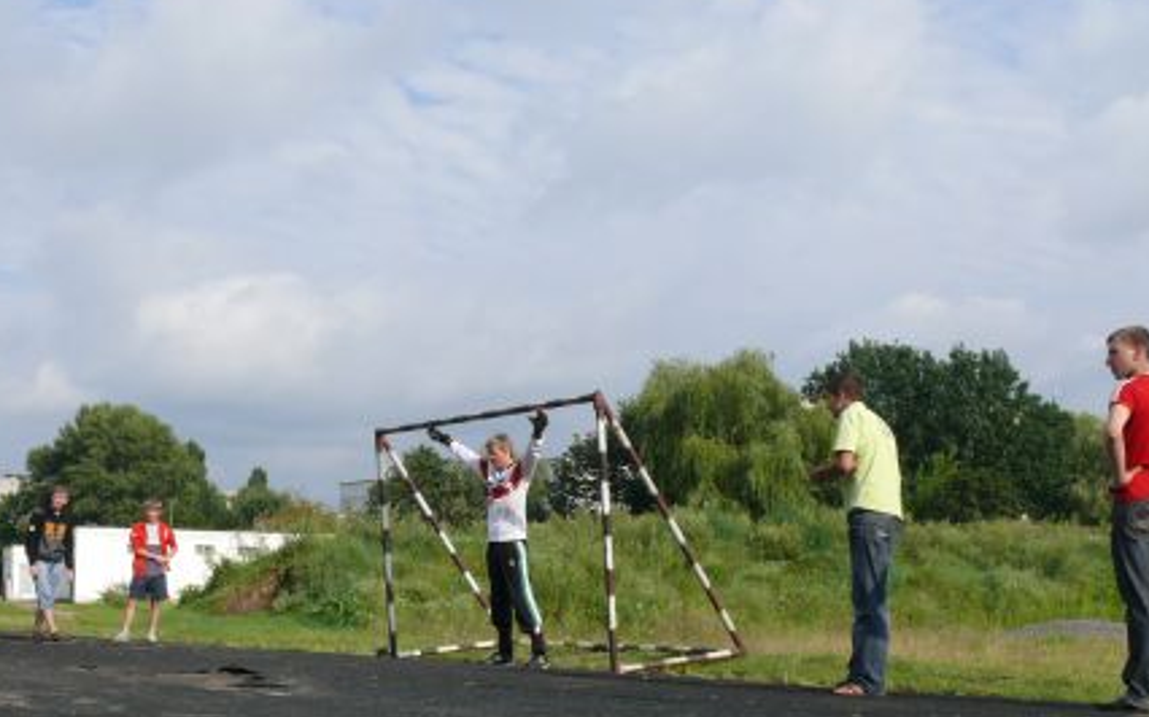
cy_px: 508
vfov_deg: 27.1
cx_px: 437
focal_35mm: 47
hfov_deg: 42.4
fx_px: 1471
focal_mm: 7.4
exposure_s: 1/500
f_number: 5.6
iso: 100
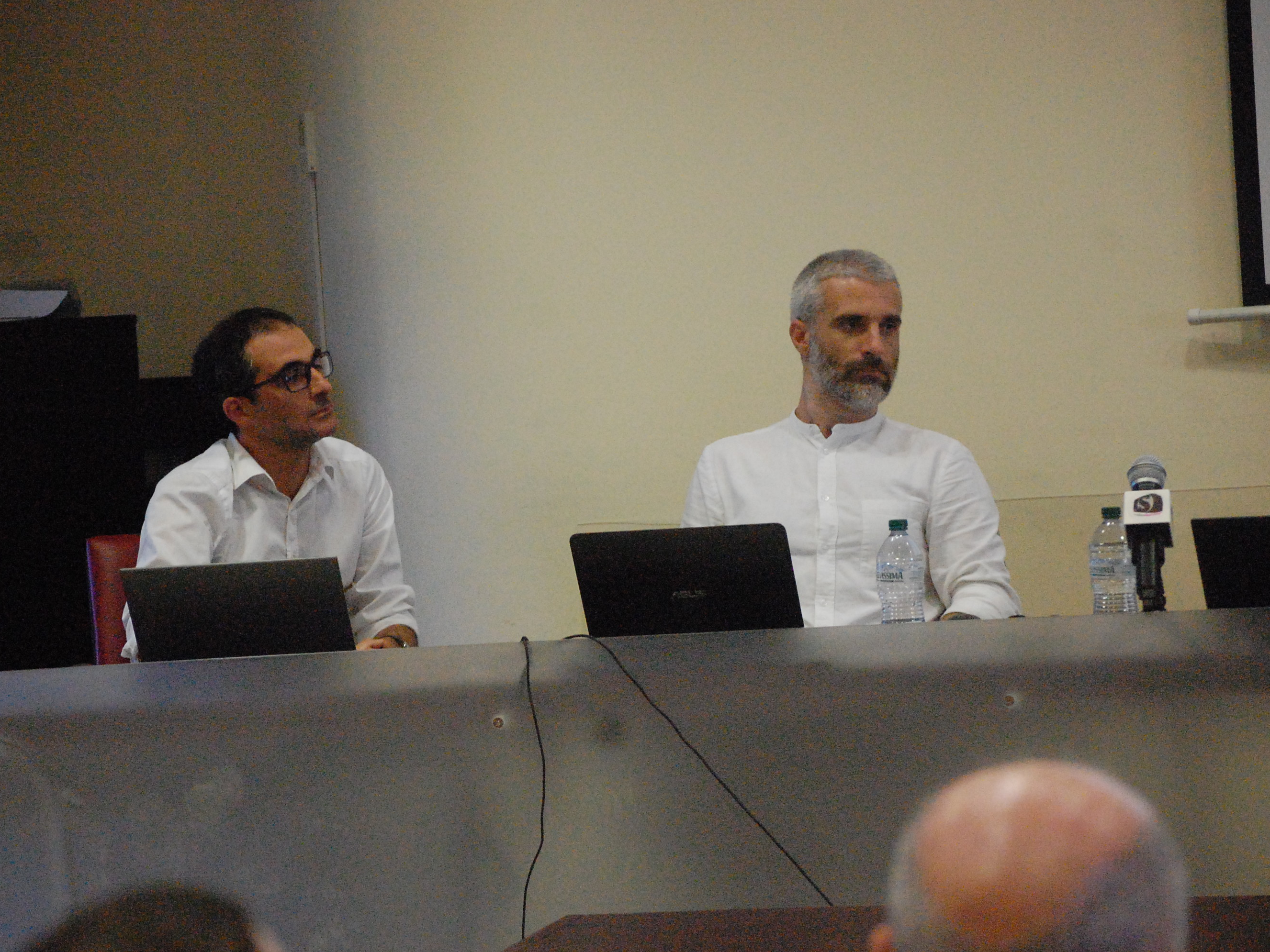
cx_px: 569
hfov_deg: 9.0
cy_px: 475
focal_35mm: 221
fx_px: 8092
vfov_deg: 6.7
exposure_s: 1/160
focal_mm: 135
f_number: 5
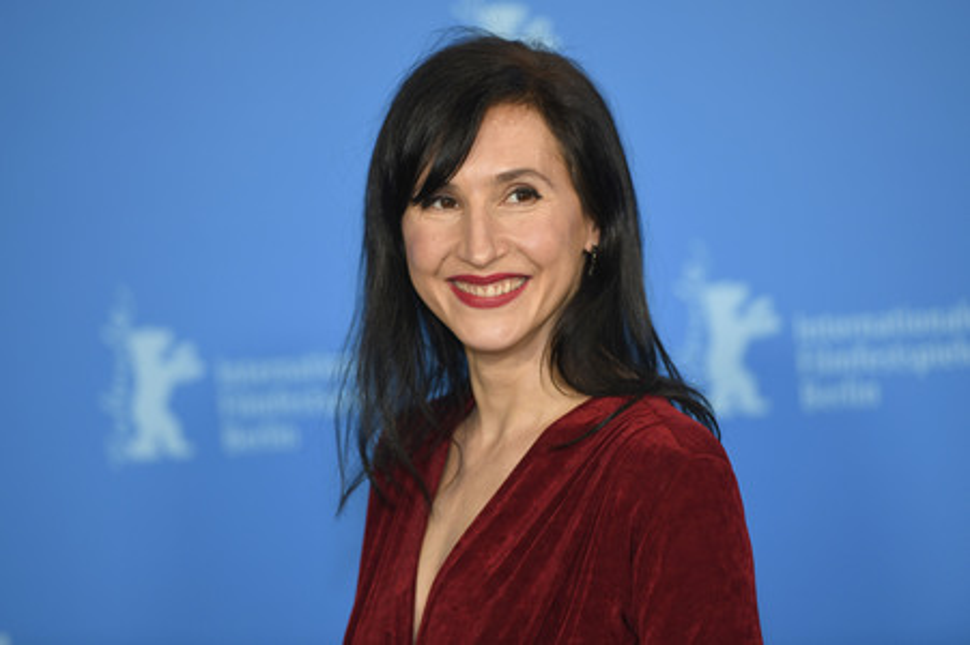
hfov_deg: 10.3
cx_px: 485
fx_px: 5385
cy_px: 322
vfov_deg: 6.9
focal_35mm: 200
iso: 800
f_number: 3.5
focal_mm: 200
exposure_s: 1/320
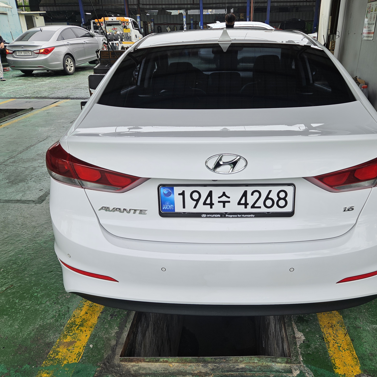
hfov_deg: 57.0
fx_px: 345
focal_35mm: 28
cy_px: 192
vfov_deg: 57.3
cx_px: 218
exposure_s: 1/265
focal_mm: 5.4
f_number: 1.8
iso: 25
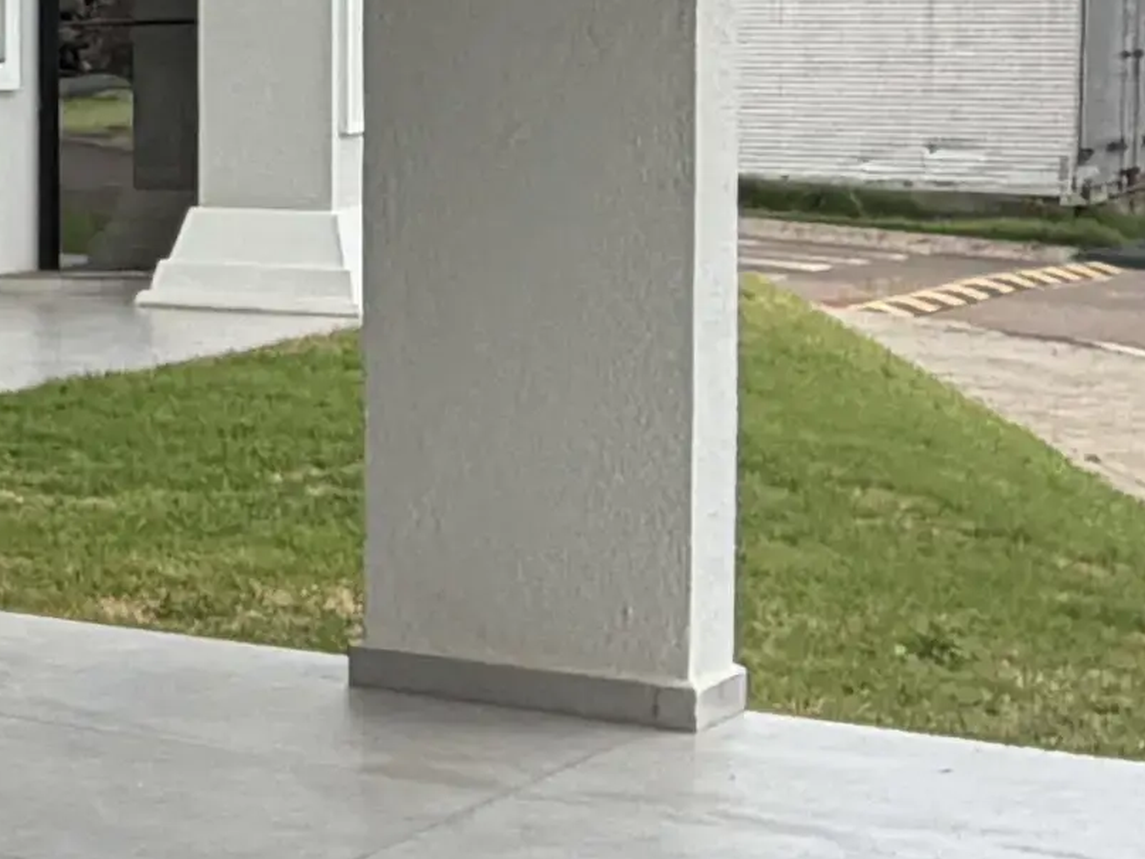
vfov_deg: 14.9
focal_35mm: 99
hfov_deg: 15.0
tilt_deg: -2.3
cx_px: -1336
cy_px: 179
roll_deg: +1.2
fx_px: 3275
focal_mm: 2.22
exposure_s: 1/502
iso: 40
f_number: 2.2
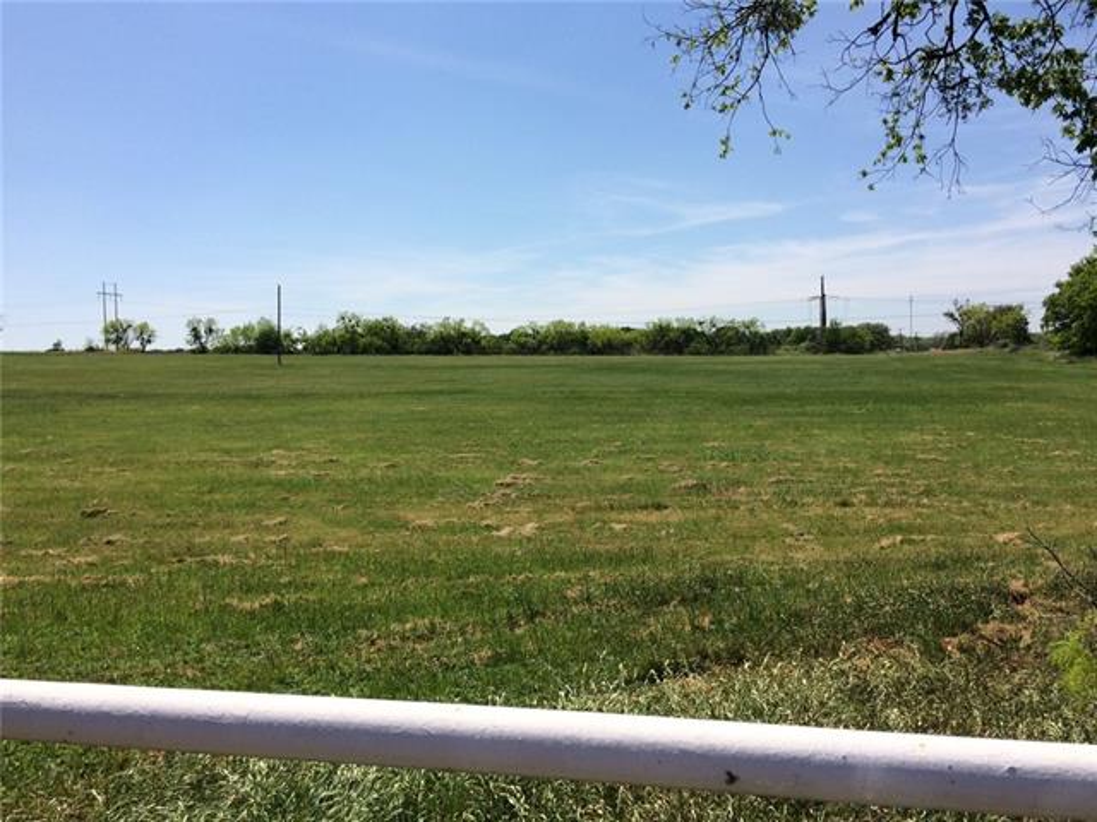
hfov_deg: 61.7
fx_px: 919
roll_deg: +3.0
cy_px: 411
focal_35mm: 29
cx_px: 548
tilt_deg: -3.2
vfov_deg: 48.2
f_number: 2.2
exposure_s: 1/2933
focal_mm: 4.15
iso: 32
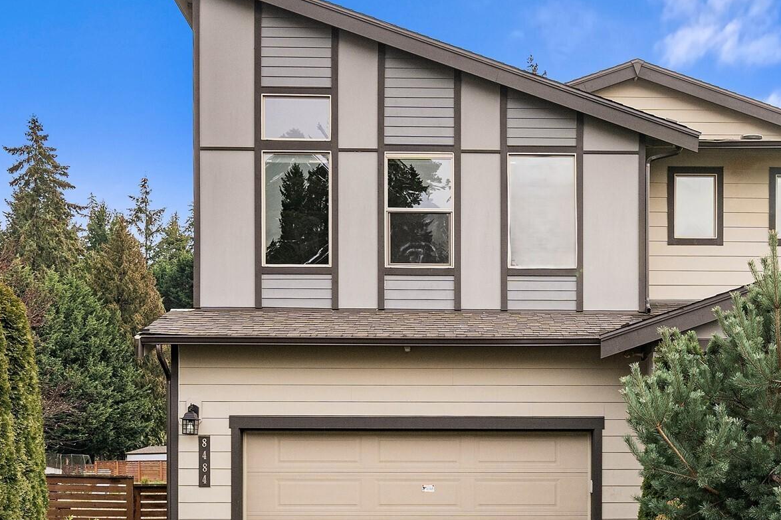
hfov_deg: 37.8
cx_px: 517
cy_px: 276
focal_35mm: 52
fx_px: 1128
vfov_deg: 26.0
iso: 400
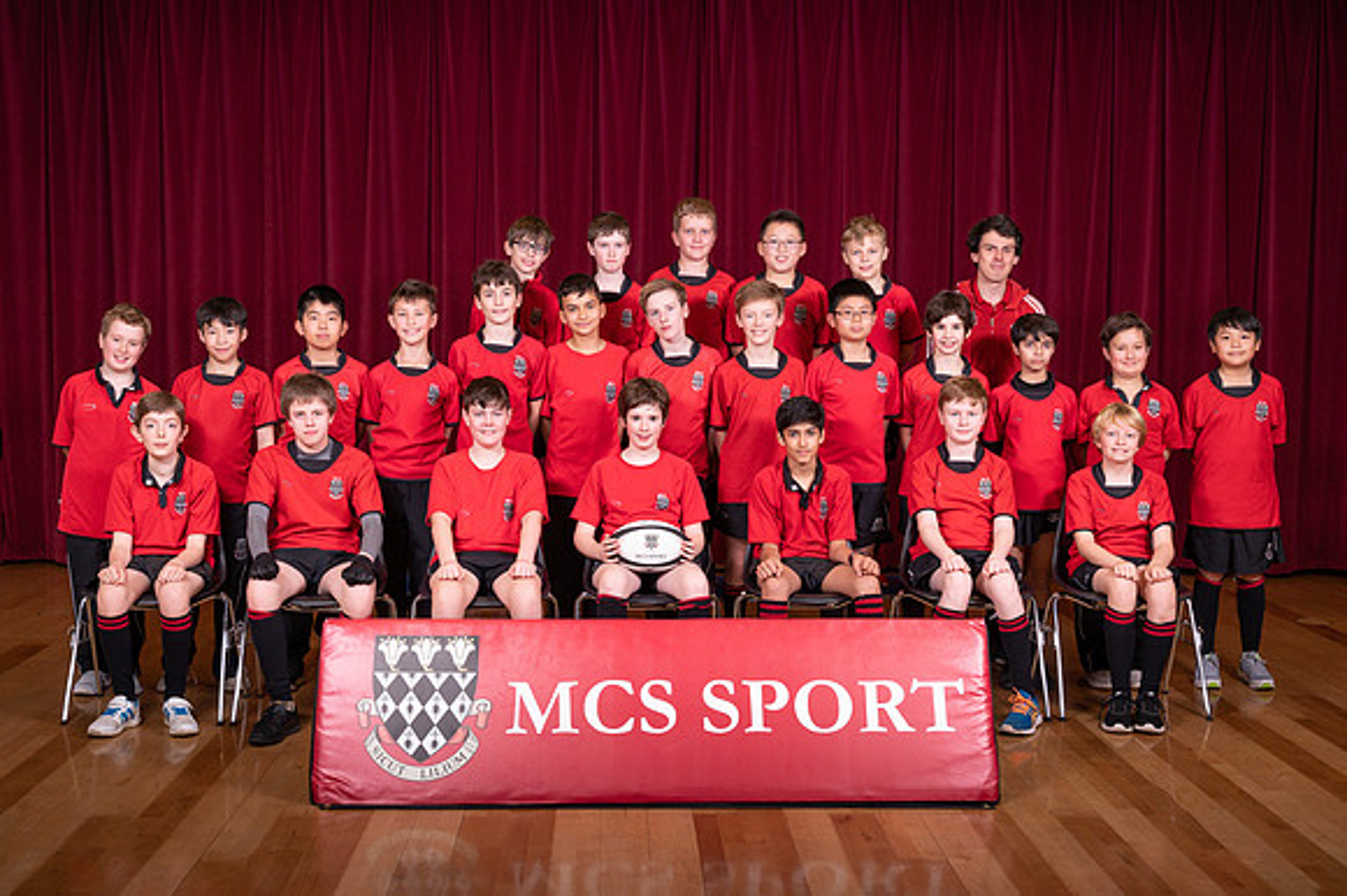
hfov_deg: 44.8
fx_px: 1635
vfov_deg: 30.7
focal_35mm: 44
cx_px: 658
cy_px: 447
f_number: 8
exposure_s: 1/50
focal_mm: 42
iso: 800
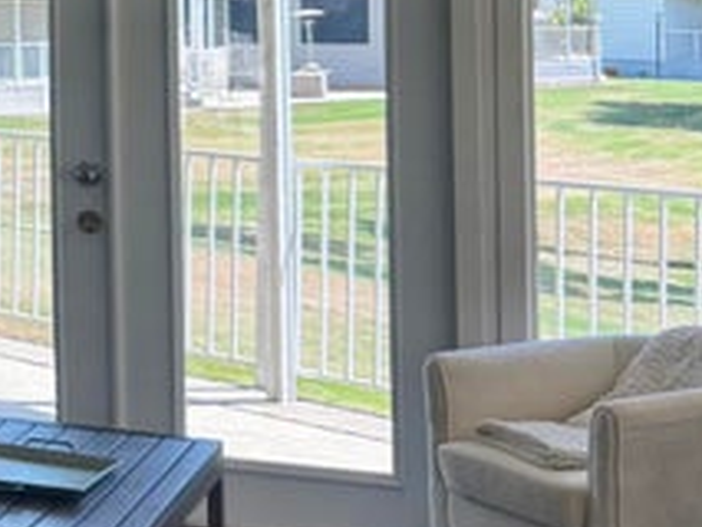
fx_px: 1948
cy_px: -82
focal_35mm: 96
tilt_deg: +1.9
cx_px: -512
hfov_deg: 17.2
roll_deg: -0.9
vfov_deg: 15.0
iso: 80
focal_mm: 6.76
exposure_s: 1/387
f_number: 1.78
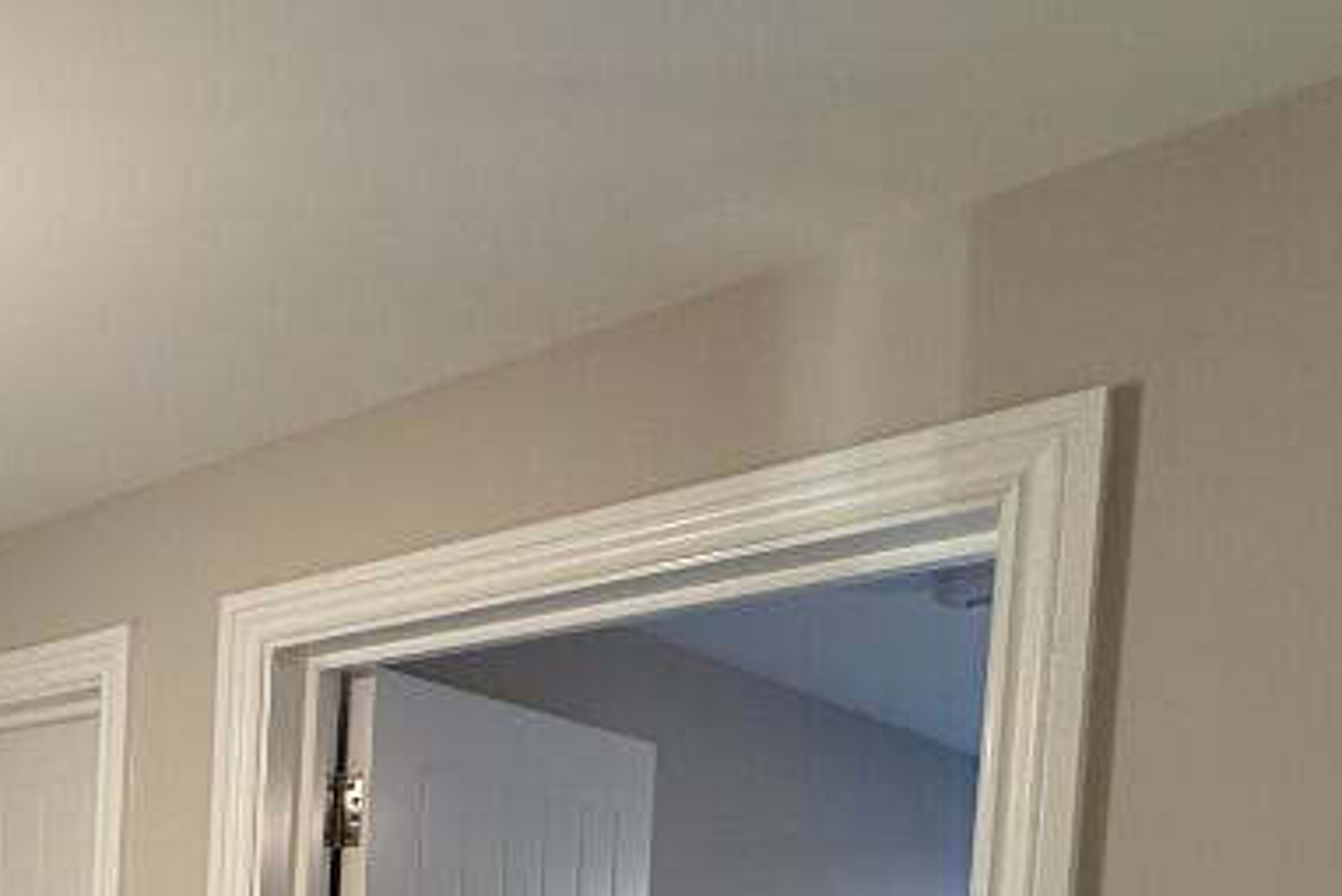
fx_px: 1454
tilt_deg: -3.0
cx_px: -18
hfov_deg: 42.4
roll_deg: -2.5
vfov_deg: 29.6
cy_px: 1065
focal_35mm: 39
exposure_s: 1/100
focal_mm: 2.22
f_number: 2.2
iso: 200
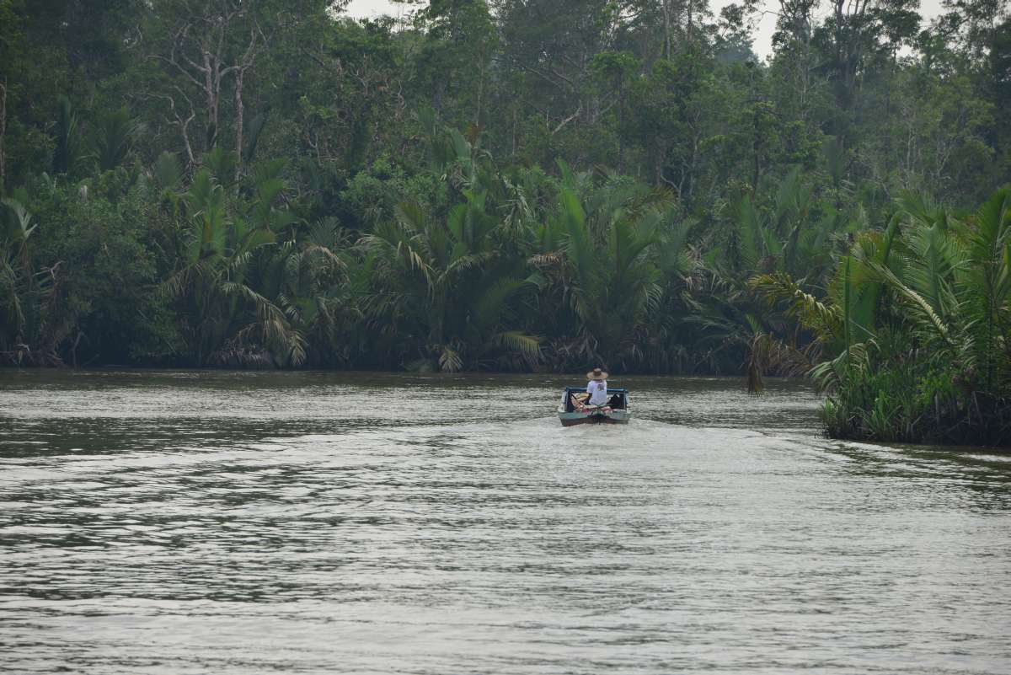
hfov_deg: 10.3
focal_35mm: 200
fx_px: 5618
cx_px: 506
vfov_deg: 6.9
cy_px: 338
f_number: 8
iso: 100
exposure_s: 1/250
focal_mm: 200
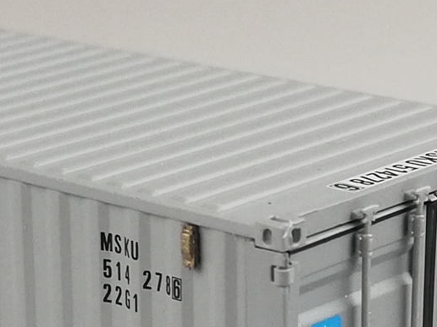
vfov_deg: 9.3
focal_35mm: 158
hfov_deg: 12.5
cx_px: 87
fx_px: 1995
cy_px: 348
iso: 80
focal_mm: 3.81
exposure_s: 1/100
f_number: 2.2
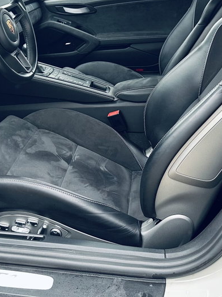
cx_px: 71
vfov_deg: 39.5
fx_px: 402
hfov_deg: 30.6
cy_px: 80
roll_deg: +3.1
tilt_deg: -18.0
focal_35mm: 47
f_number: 1.78
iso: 250
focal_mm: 6.86
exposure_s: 1/118
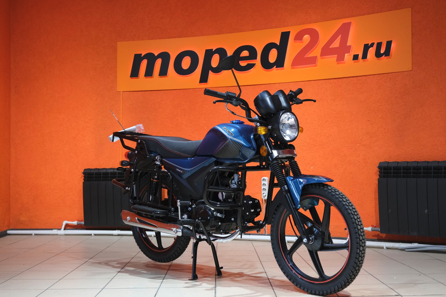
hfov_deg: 42.7
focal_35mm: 46
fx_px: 570
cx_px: 223
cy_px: 148
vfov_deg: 29.2
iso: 1600
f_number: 4
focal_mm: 30.8
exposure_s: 1/100
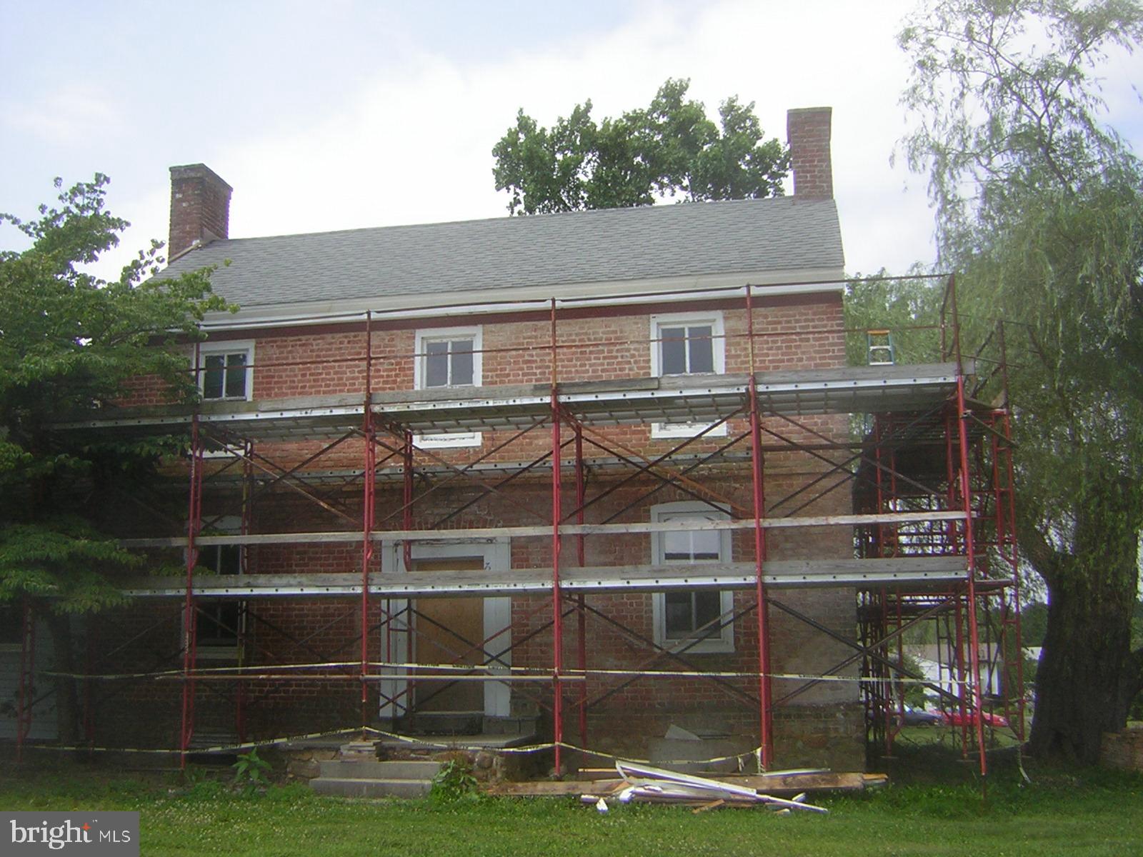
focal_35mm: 36
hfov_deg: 51.4
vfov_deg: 39.7
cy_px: 428
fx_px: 1189
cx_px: 572
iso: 50
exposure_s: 1/250
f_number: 5.2
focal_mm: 4.7
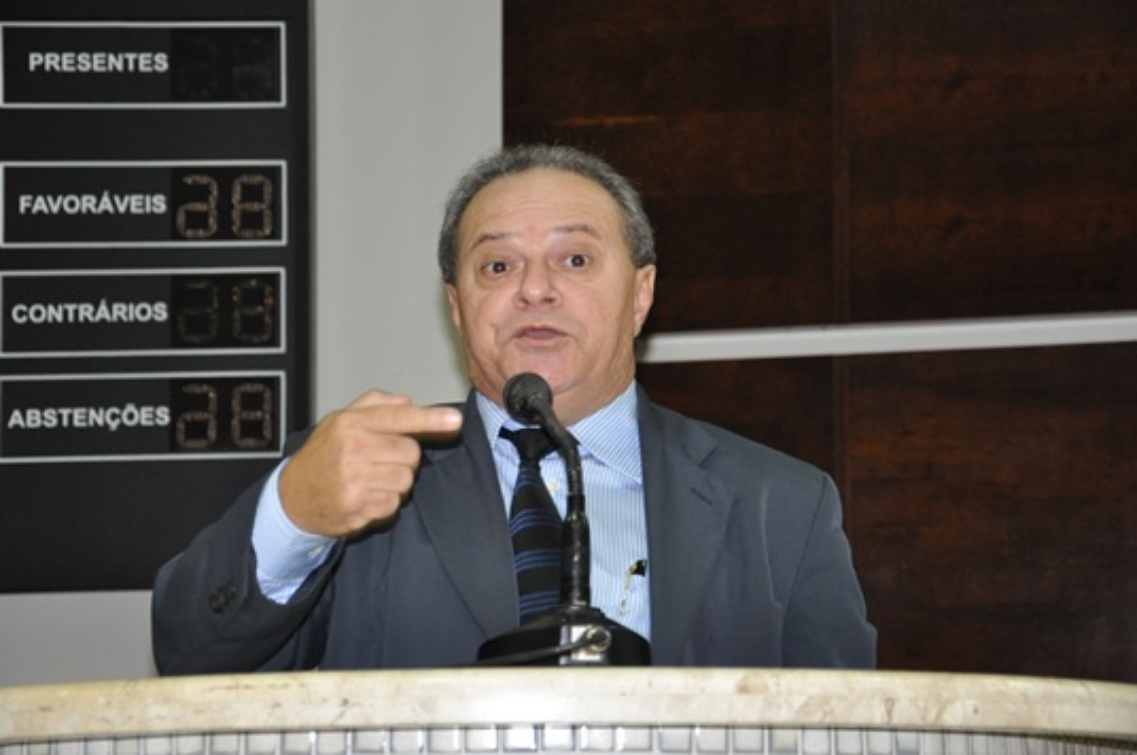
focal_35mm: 93
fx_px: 2934
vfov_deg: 14.7
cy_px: 378
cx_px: 568
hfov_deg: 21.9
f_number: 5.3
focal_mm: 62
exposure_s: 1/60
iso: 1600
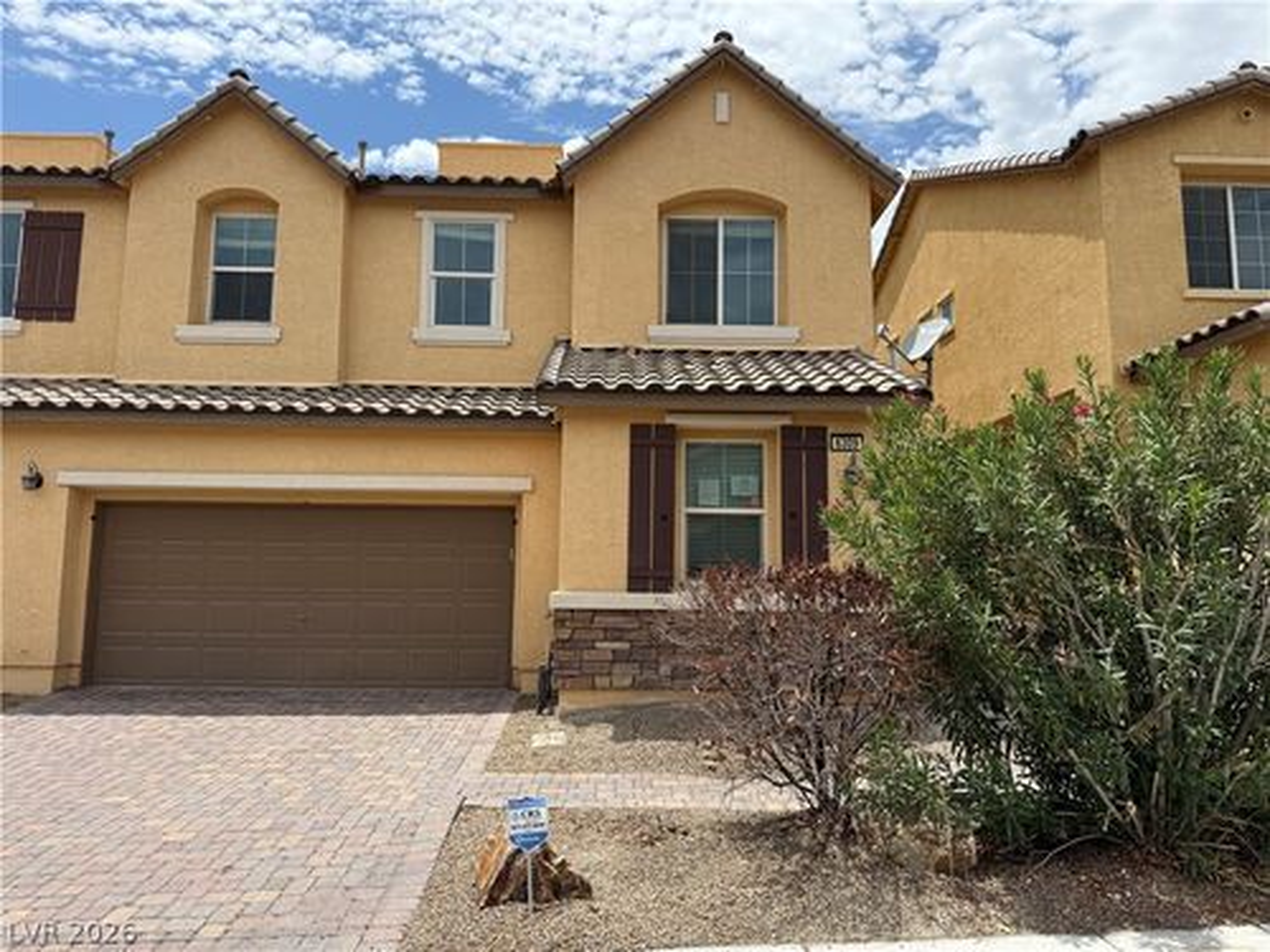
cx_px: 635
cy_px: 476
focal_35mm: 24
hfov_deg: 71.6
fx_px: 881
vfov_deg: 56.8
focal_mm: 6.76
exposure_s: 1/5714
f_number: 1.78
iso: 80
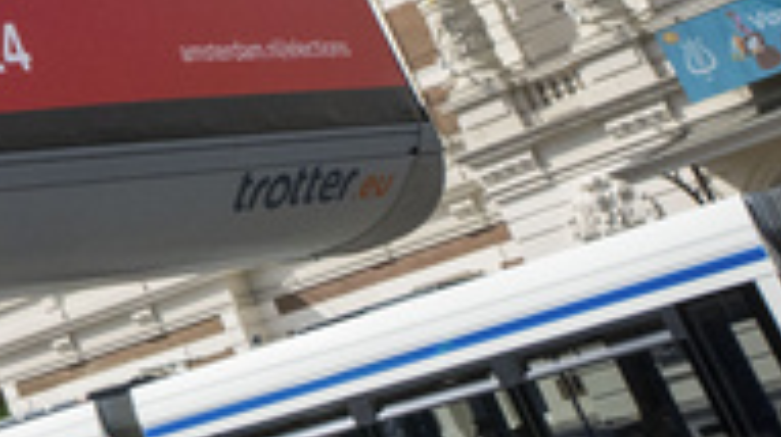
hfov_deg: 18.0
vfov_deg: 12.7
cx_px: -687
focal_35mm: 90
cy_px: -210
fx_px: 1862
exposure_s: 1/2500
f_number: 8
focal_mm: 16
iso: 1250
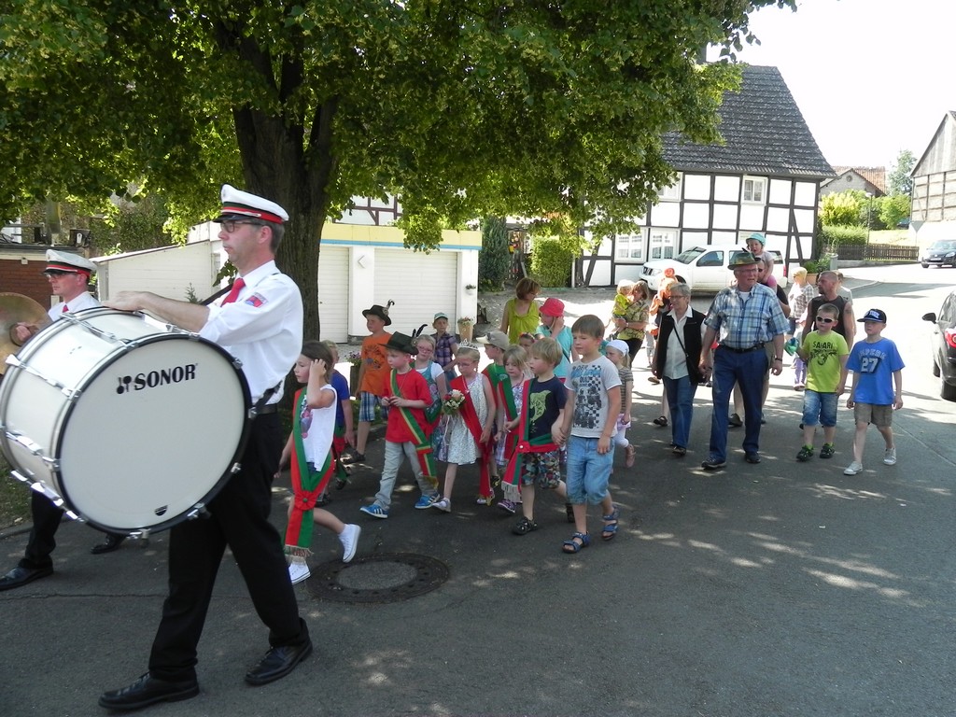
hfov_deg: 61.7
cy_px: 358
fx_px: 801
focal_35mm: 29
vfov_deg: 48.2
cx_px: 478
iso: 160
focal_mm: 5.2
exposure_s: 1/140
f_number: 5
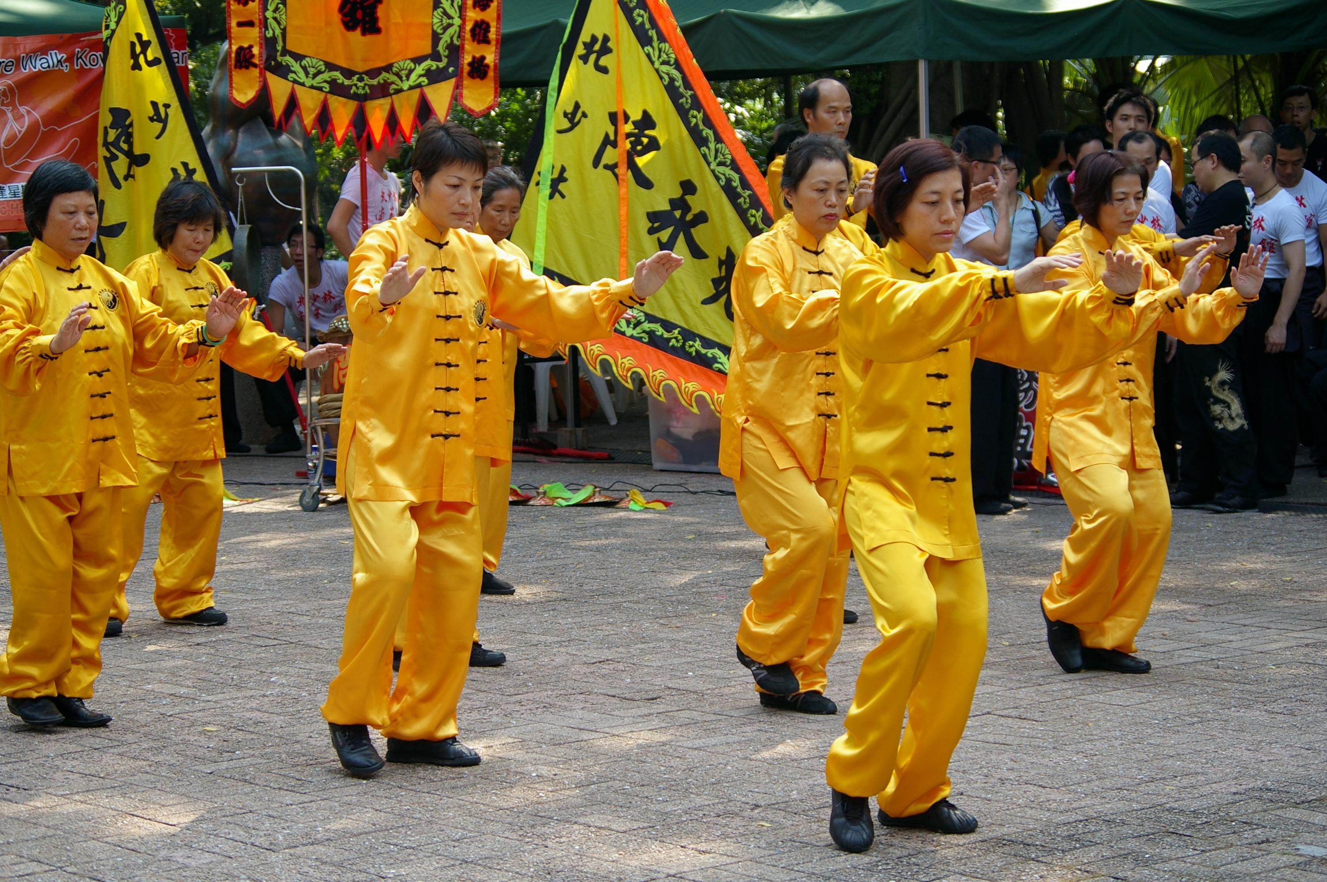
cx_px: 664
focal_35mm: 94
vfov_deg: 14.4
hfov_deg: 21.6
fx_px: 3480
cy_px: 441
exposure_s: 1/180
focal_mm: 63
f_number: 5.6
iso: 200
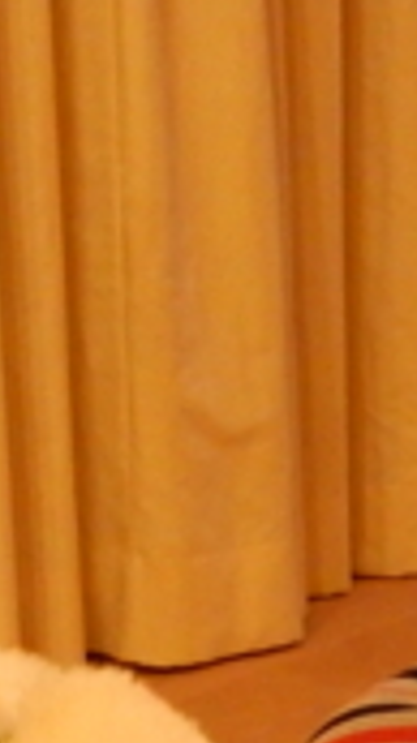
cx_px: 150
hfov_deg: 9.6
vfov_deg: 16.6
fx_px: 2483
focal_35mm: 126
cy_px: 764
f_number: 3.7
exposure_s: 1/8
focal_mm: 4.5
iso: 640
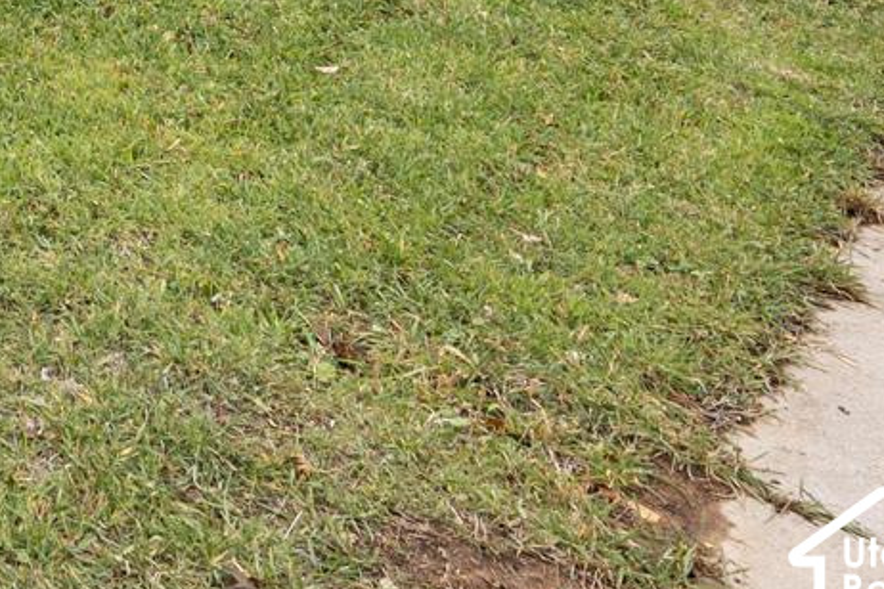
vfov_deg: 14.4
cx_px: -876
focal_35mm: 80
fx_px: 1964
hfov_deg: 17.8
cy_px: -566
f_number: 10
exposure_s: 1/250
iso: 320
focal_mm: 18.5
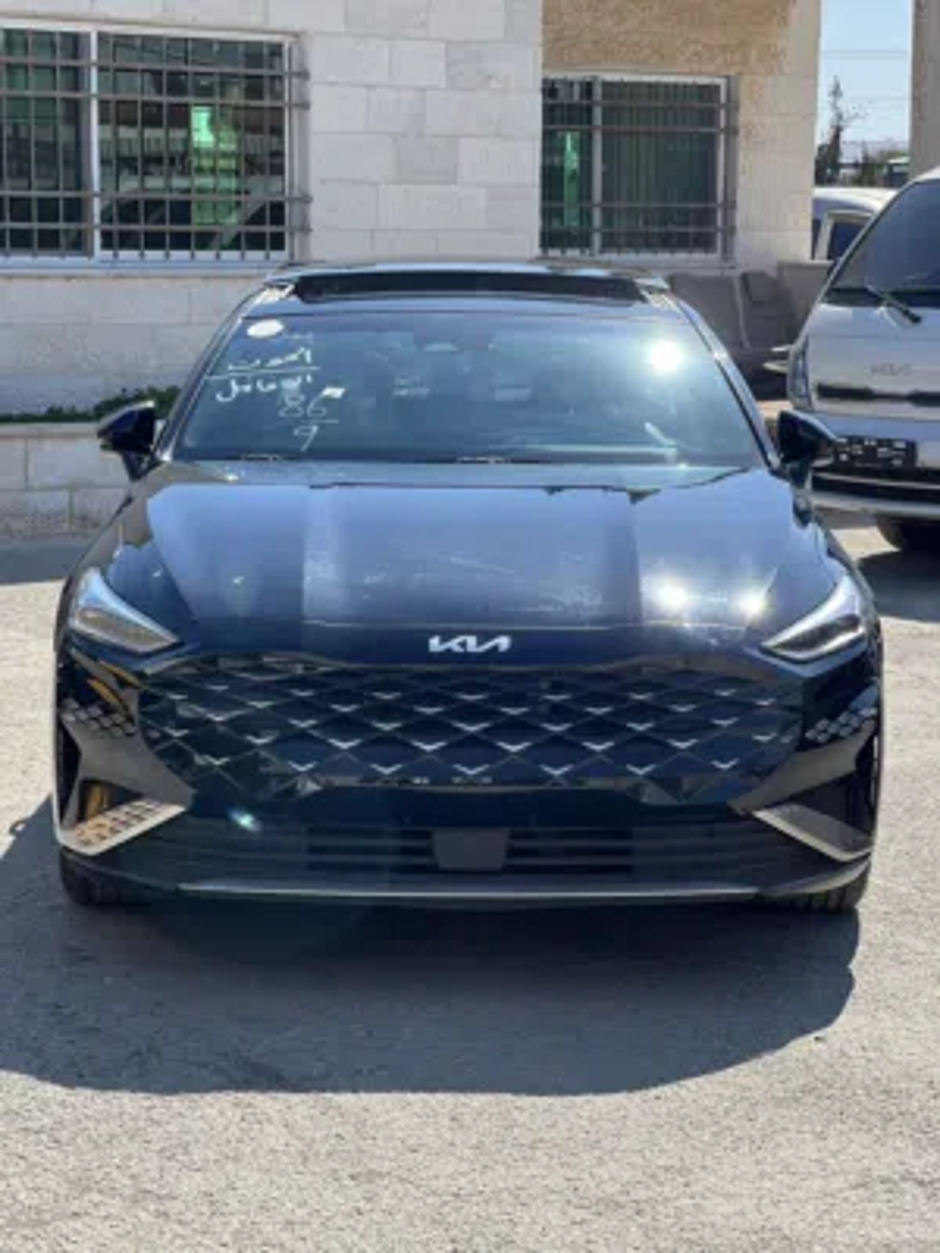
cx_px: 470
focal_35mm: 77
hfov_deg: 19.1
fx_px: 2788
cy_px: 626
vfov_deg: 25.3
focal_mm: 9
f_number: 2.8
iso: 32
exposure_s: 1/401
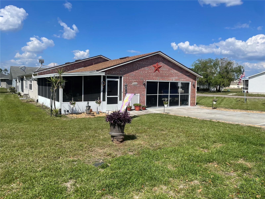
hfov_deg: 67.3
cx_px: 132
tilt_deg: -2.5
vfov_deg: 53.1
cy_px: 100
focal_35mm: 26
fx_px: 199
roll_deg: -1.8
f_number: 1.6
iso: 32
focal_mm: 4.2
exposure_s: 1/4651
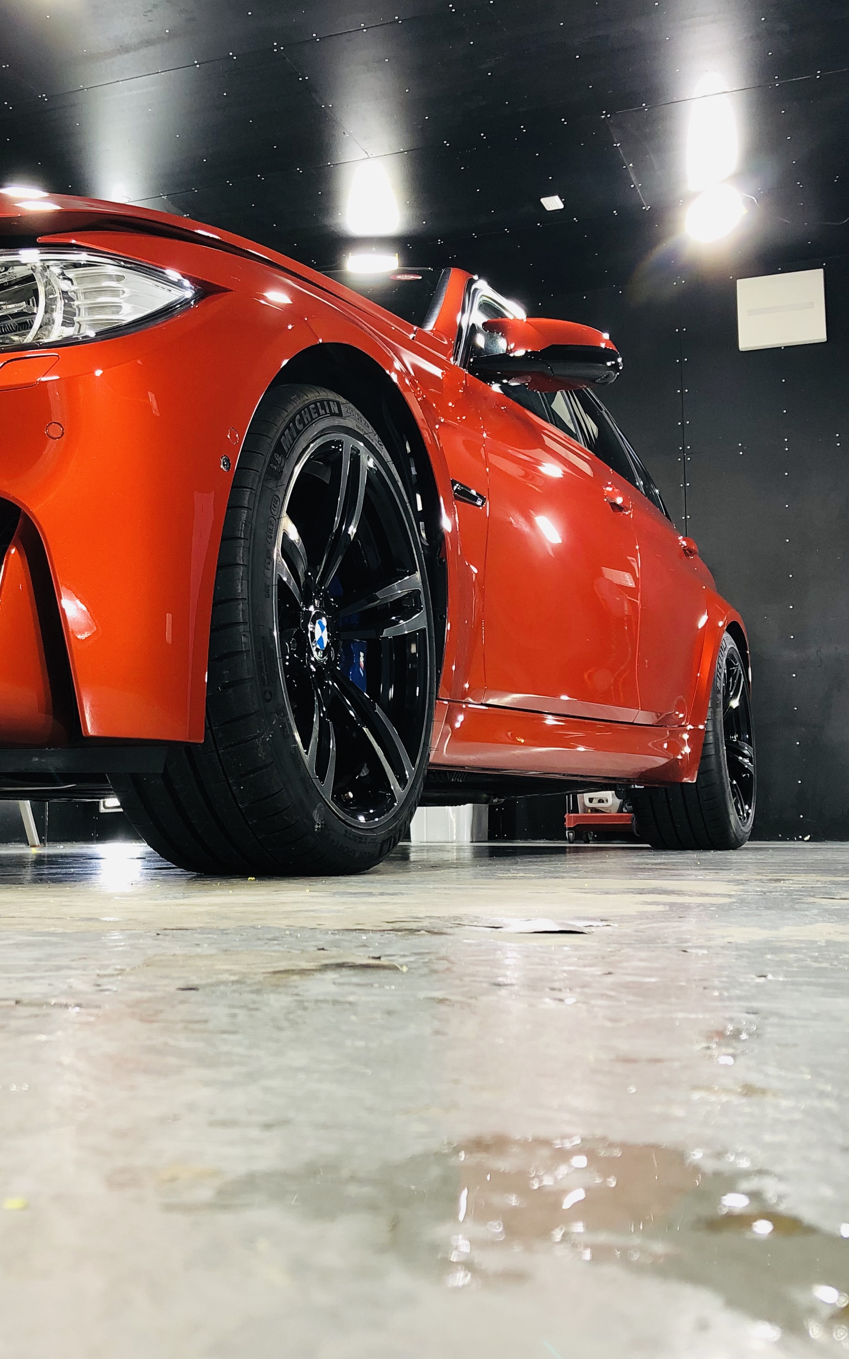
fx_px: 1481
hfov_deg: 31.8
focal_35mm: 40
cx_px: 306
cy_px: 683
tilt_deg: +6.5
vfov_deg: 49.3
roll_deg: +1.1
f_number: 1.8
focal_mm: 3.99
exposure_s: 1/20
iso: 40
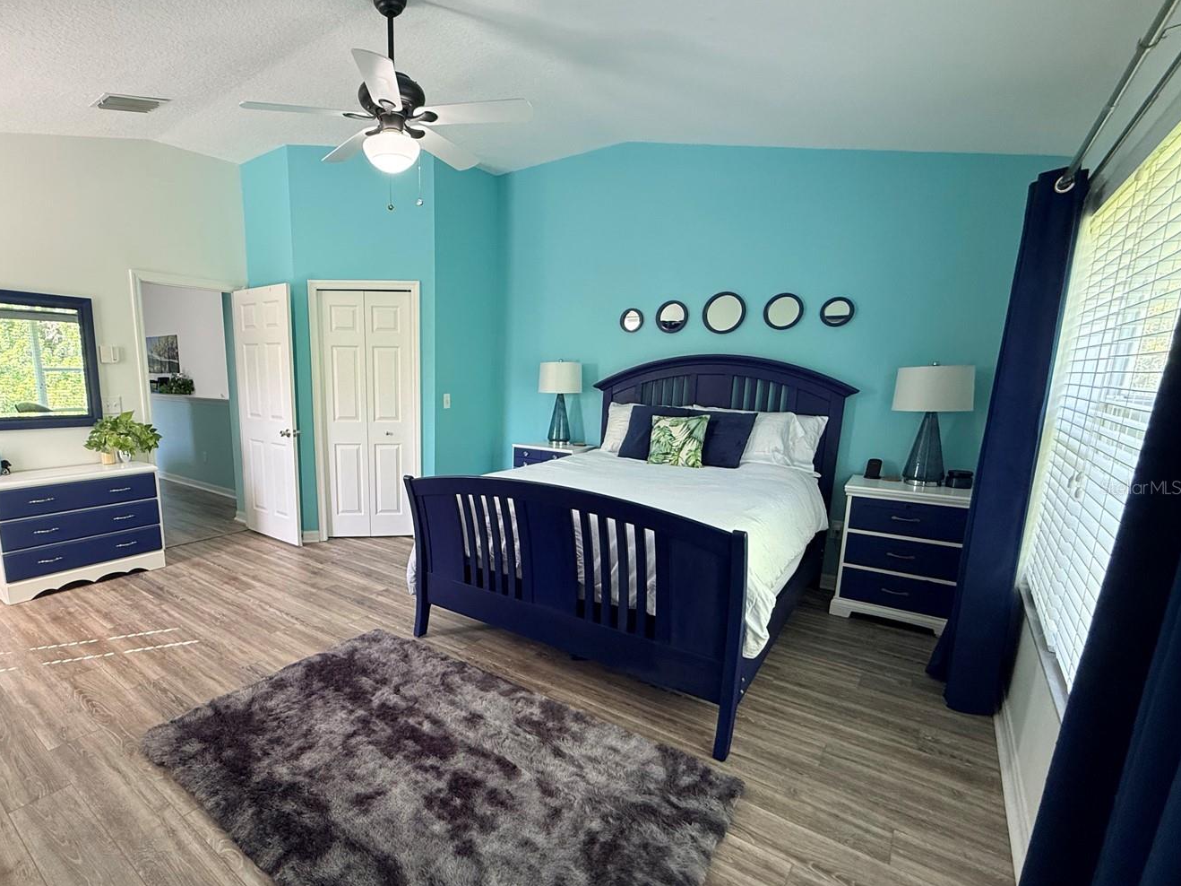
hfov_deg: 89.8
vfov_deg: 74.5
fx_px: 580
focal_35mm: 17
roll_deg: -1.1
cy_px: 487
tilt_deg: -11.2
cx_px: 469
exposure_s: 1/120
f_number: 2.2
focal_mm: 2.22
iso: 250
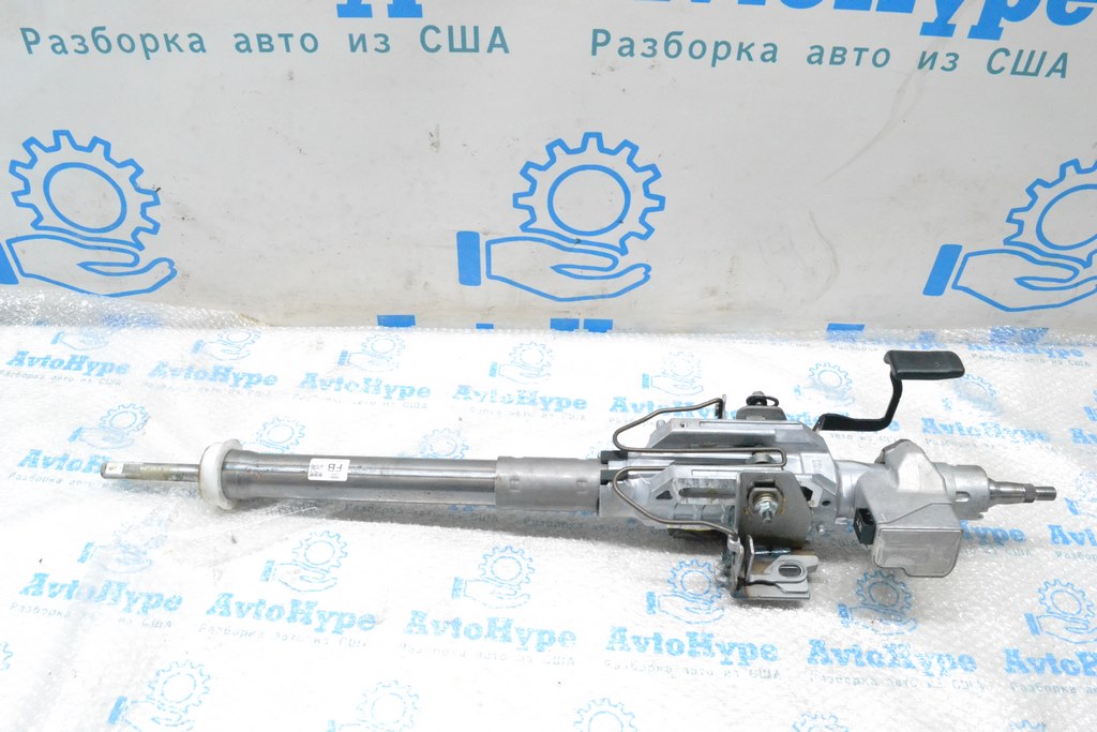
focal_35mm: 27
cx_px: 548
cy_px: 366
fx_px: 823
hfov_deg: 67.4
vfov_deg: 47.9
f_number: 9
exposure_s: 1/160
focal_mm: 18
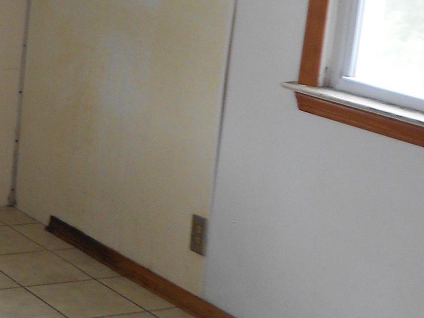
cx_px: -237
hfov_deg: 18.1
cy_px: 57
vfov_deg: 15.5
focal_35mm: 95
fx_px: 1164
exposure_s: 1/30
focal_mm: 4.6
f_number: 3.2
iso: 80
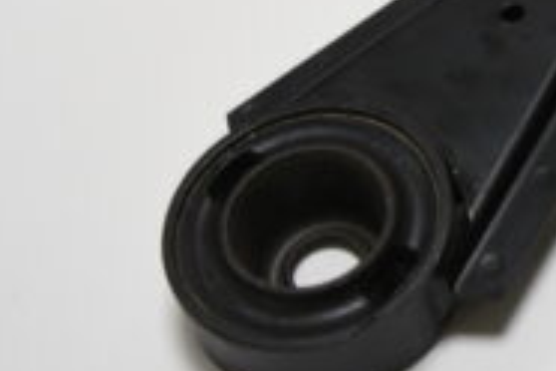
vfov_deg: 13.0
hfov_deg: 18.5
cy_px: -60
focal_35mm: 103
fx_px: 1591
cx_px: 713
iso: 320
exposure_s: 1/100
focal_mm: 24
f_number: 2.8
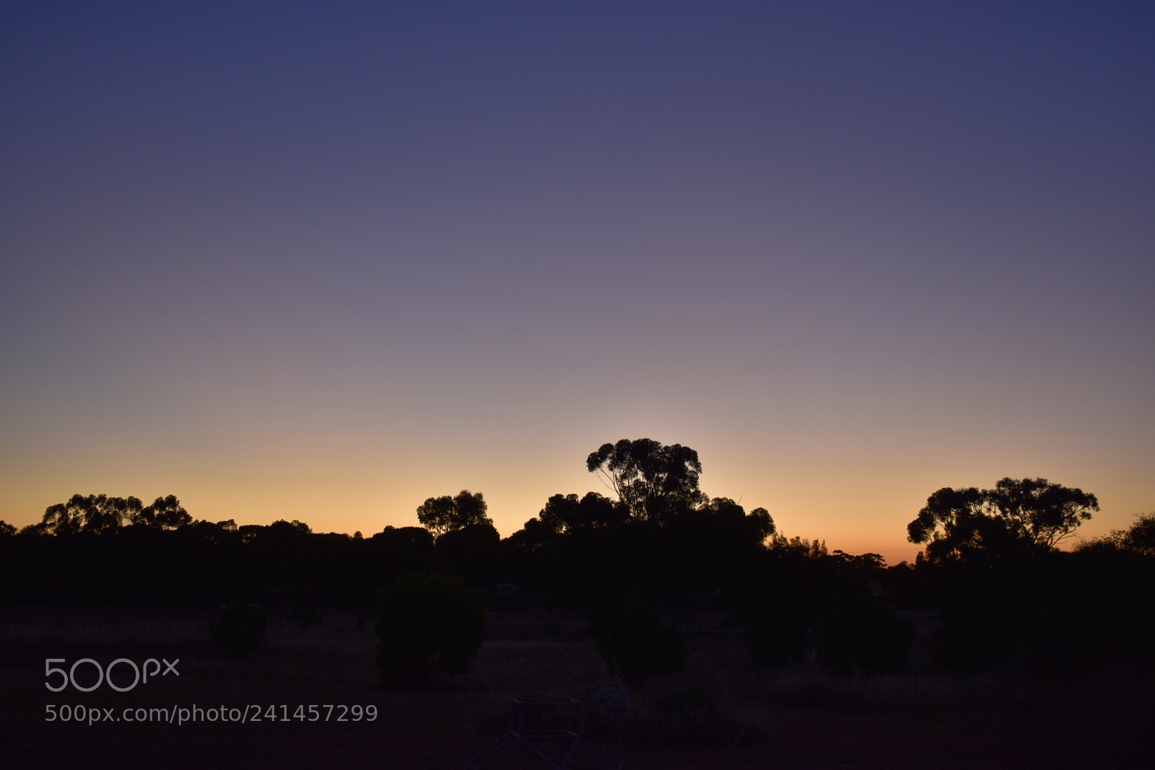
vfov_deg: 30.9
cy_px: 385
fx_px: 1396
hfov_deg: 45.0
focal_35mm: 44
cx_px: 578
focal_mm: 29
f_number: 4.5
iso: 400
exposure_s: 1/50
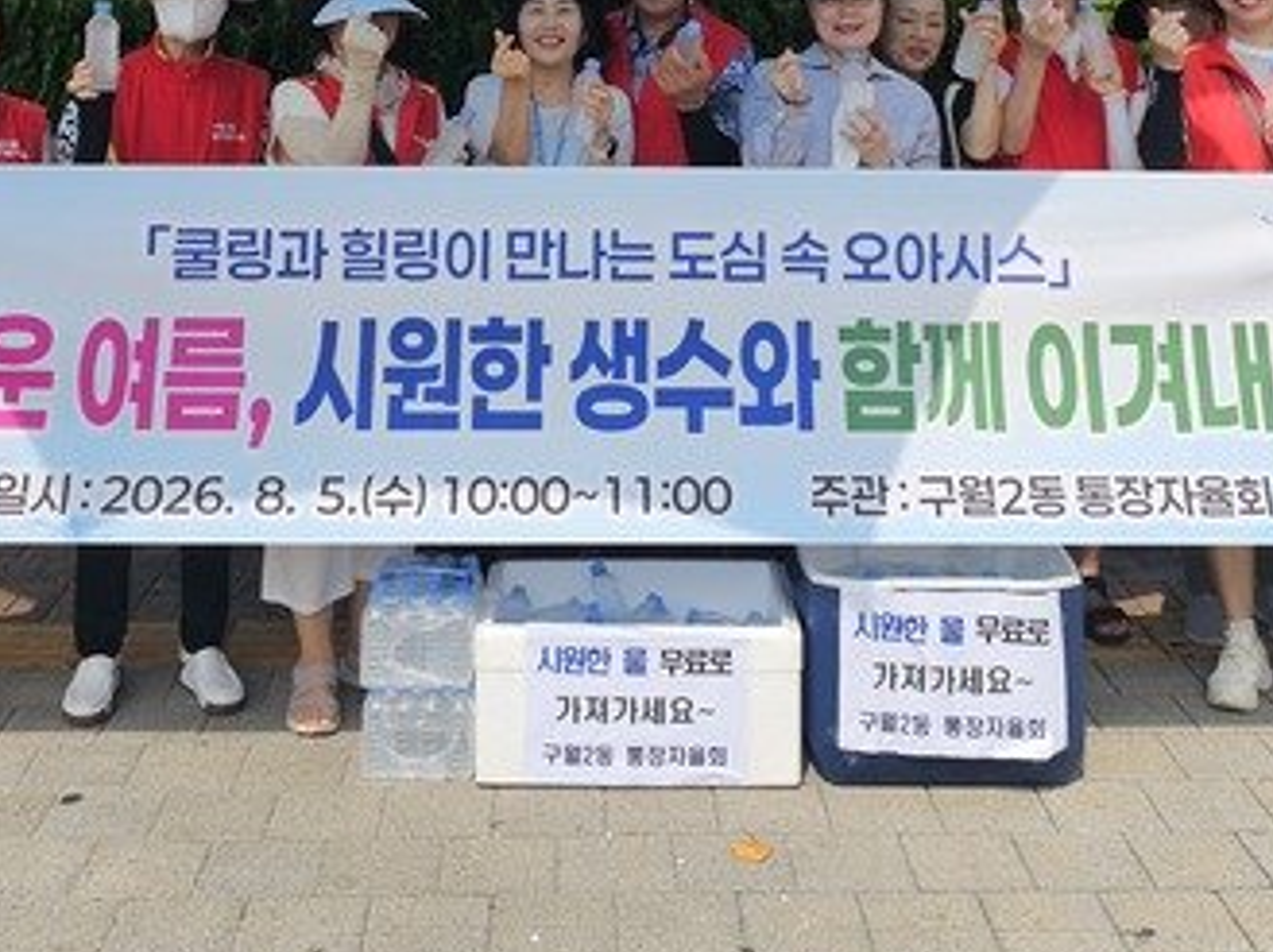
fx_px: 1800
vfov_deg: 27.7
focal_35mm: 49
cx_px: 596
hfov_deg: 38.9
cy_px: -21
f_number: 1.7
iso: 10
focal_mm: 6.3
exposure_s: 1/574
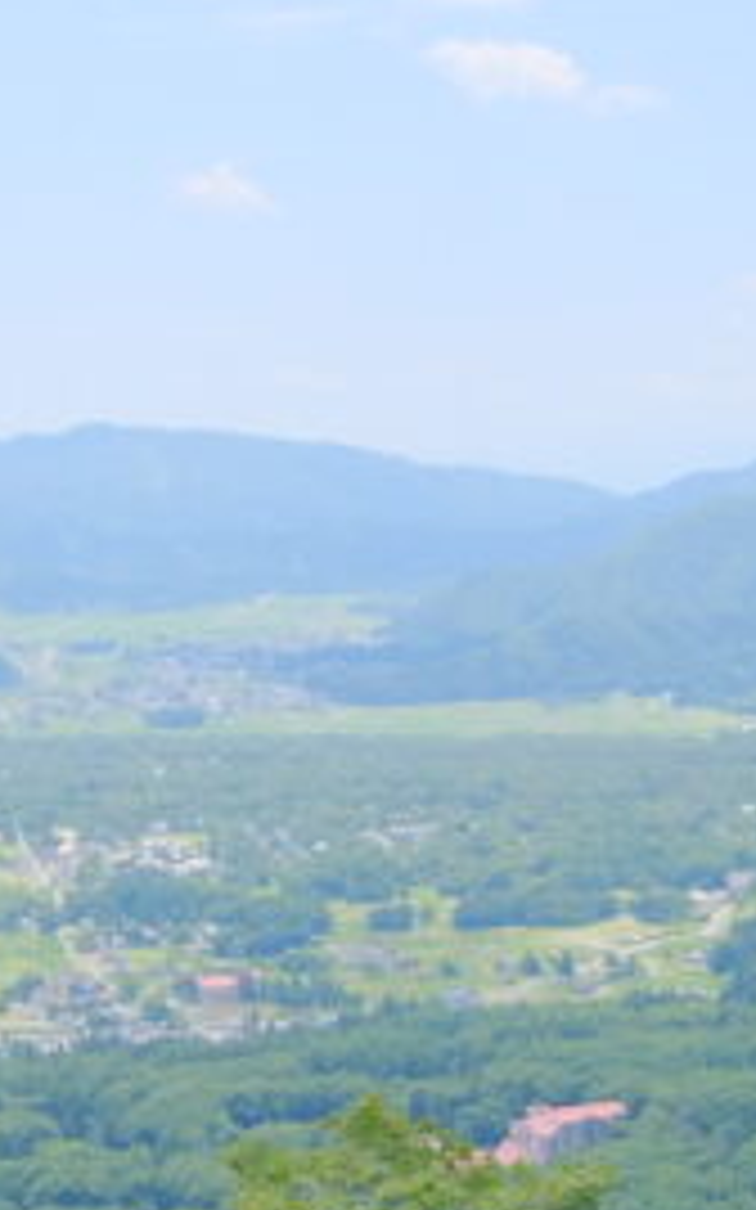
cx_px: 14
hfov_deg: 11.3
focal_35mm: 115
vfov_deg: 18.1
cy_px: 560
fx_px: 3793
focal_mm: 24
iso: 640
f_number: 5
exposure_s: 1/850
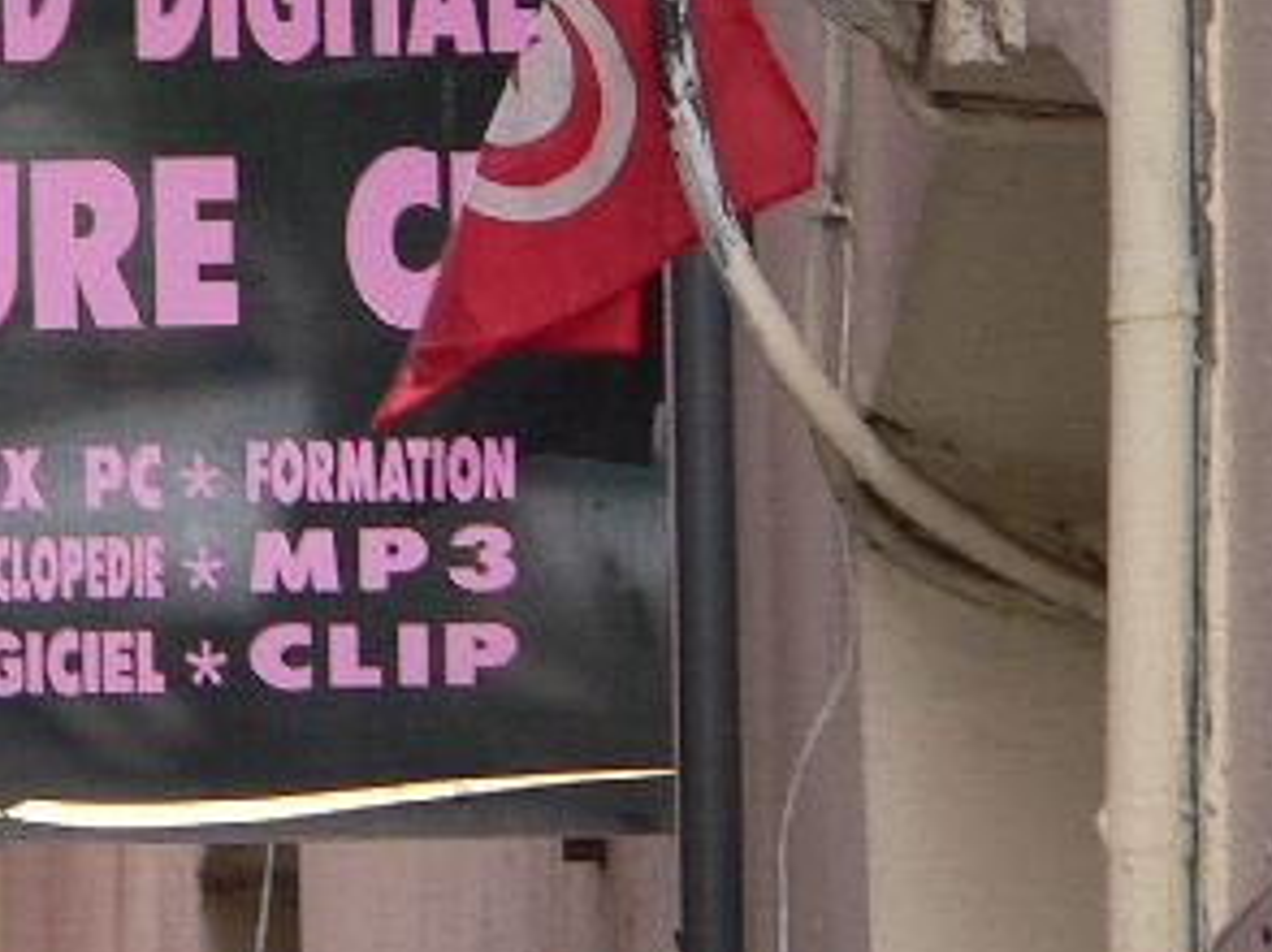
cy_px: 238
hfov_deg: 3.4
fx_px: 21516
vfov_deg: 2.5
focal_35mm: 586
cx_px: -78
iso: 80
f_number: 2.8
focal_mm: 35.8
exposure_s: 1/60
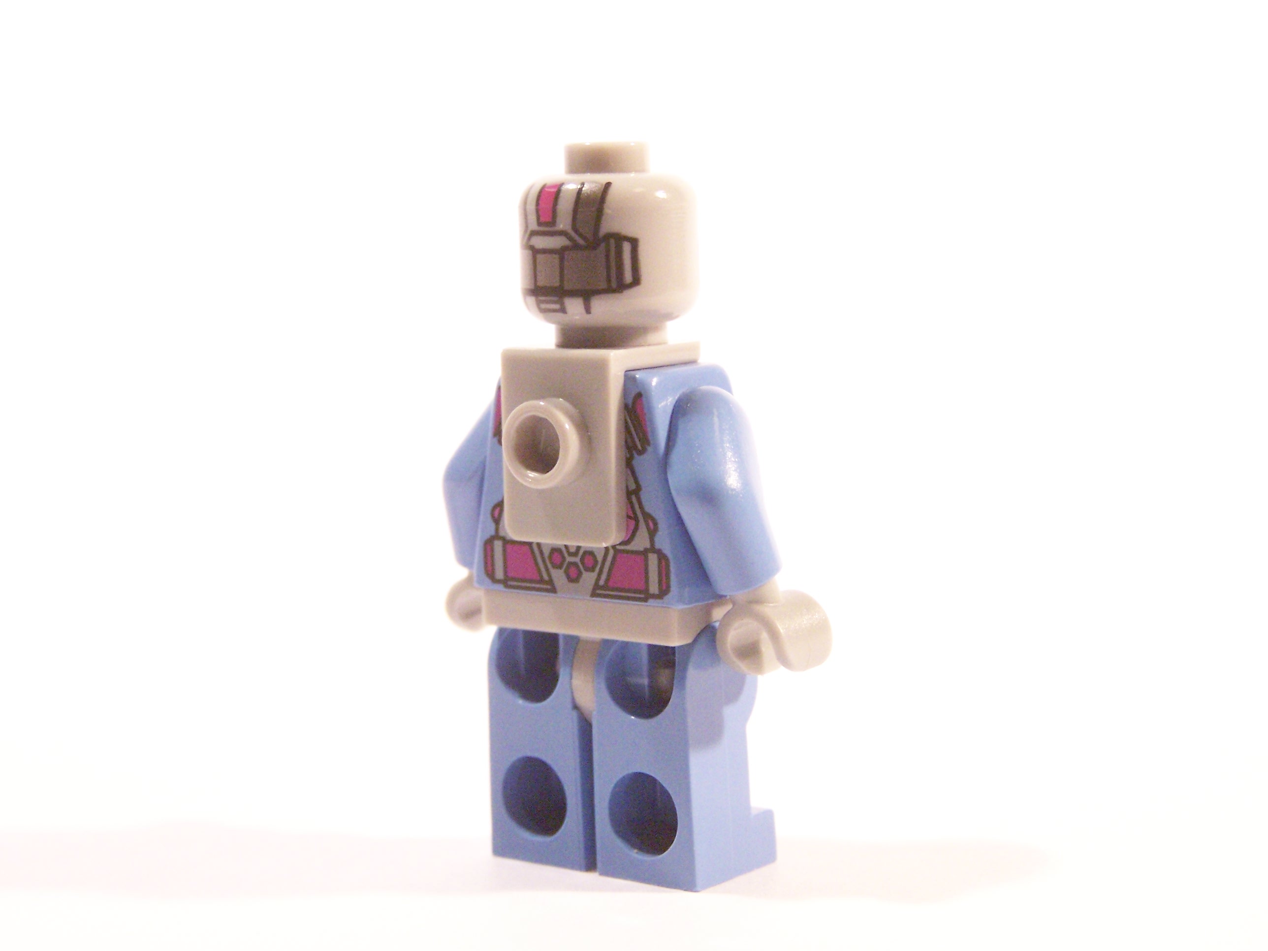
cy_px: 476
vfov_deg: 18.0
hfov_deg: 23.8
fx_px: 3004
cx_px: 634
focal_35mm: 82
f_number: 3.2
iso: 400
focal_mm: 13.7
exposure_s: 1/30
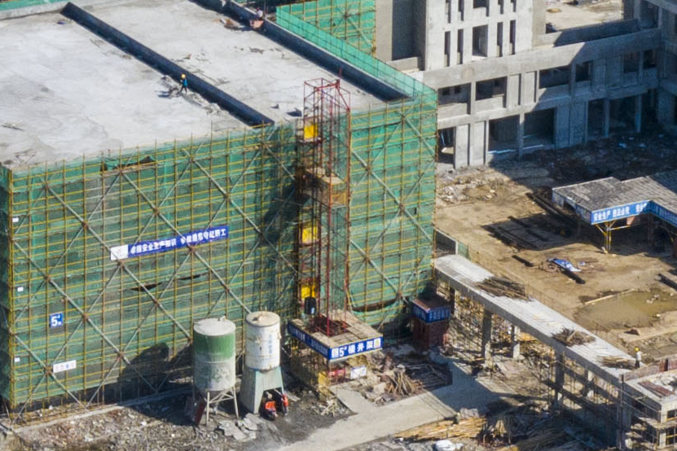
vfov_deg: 7.4
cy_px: -114
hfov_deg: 11.2
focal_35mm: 184
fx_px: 3460
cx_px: 468
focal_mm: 10.26
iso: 100
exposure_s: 1/640
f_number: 6.3
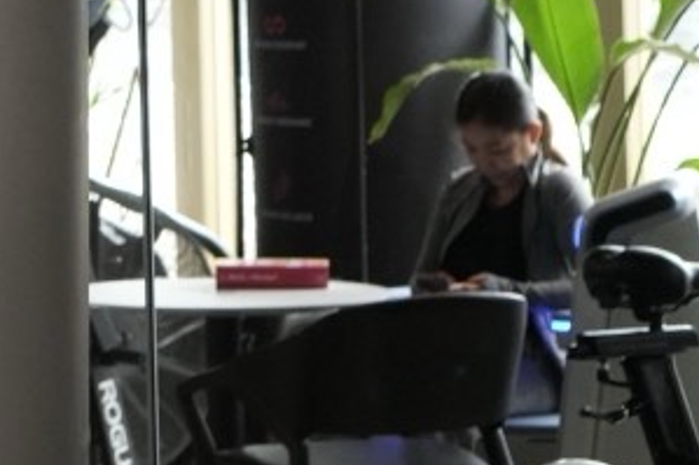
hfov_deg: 9.3
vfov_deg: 6.4
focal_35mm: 211
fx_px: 4095
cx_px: -556
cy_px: -217
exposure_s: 1/40
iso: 1600
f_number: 5.6
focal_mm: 35
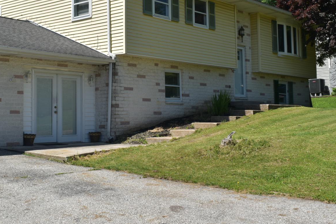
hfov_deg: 35.2
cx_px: 159
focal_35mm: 57
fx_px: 529
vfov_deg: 23.7
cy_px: 69
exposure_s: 1/200
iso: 100
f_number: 10
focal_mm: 27
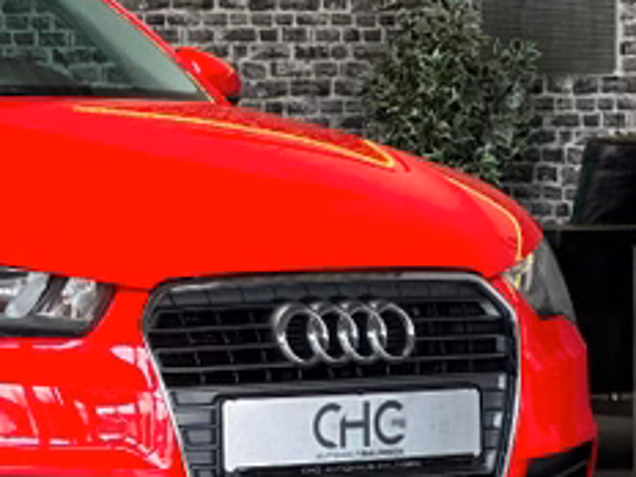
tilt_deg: -1.3
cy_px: 228
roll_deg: +0.3
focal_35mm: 212
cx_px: -203
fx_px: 3895
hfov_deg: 9.2
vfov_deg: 7.0
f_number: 2.8
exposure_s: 1/50
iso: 125
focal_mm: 9
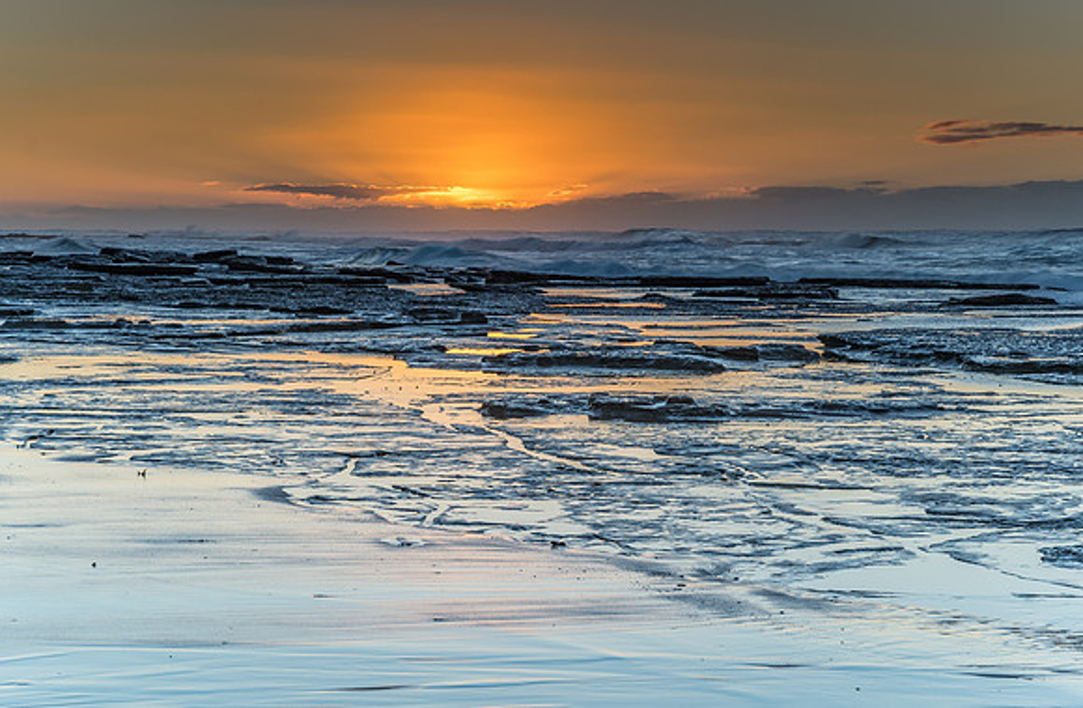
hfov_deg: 24.1
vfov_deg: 15.9
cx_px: 542
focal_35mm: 85
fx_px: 2541
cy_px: 349
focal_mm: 56
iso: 50
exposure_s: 1/10
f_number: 10
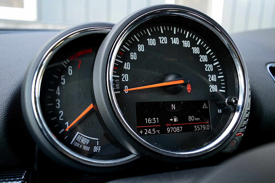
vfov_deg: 39.9
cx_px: 138
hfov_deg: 57.3
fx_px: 252
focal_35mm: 33
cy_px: 92
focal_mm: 22
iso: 800
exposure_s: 1/60
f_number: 5.6
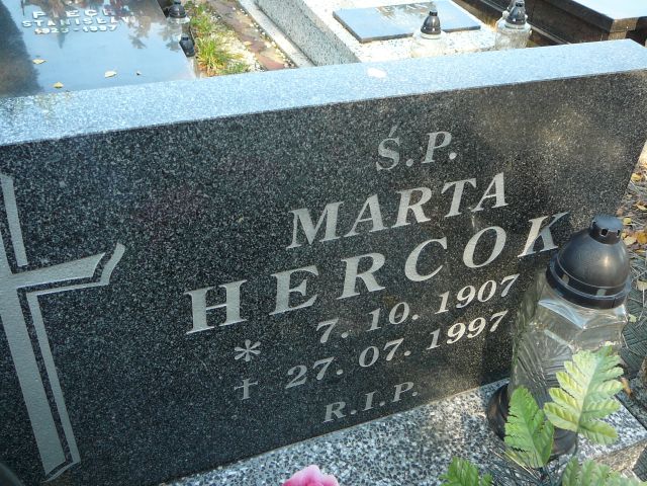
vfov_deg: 40.7
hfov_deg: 52.6
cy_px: 243
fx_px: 654
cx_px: 324
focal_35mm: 35
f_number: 2.8
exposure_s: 1/80
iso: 80
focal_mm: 5.2
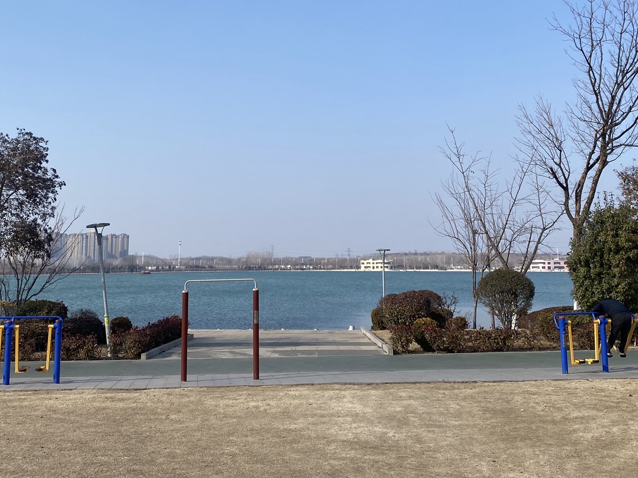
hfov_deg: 43.8
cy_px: 144
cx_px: 299
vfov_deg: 33.2
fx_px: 793
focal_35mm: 43
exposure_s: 1/2688
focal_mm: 4.25
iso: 32
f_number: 1.8
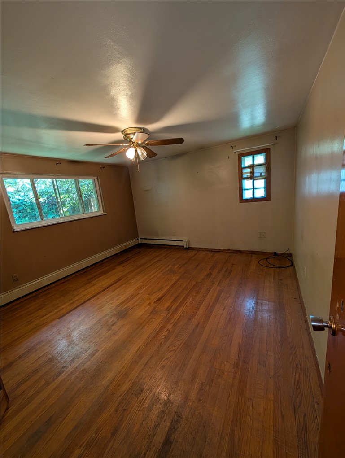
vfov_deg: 110.4
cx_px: 172
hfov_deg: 94.7
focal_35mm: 12
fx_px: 159
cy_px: 229
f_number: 1.7
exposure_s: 1/40
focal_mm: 2.02
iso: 102
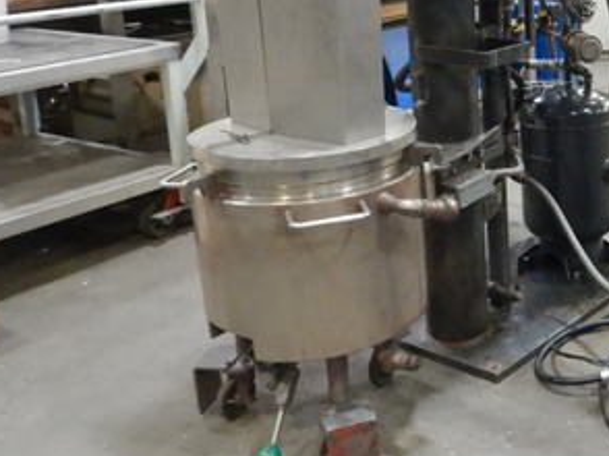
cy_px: 118
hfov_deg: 36.0
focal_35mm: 49
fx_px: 861
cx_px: 576
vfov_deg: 29.2
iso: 1600
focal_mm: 4.3
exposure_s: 1/60
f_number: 2.8
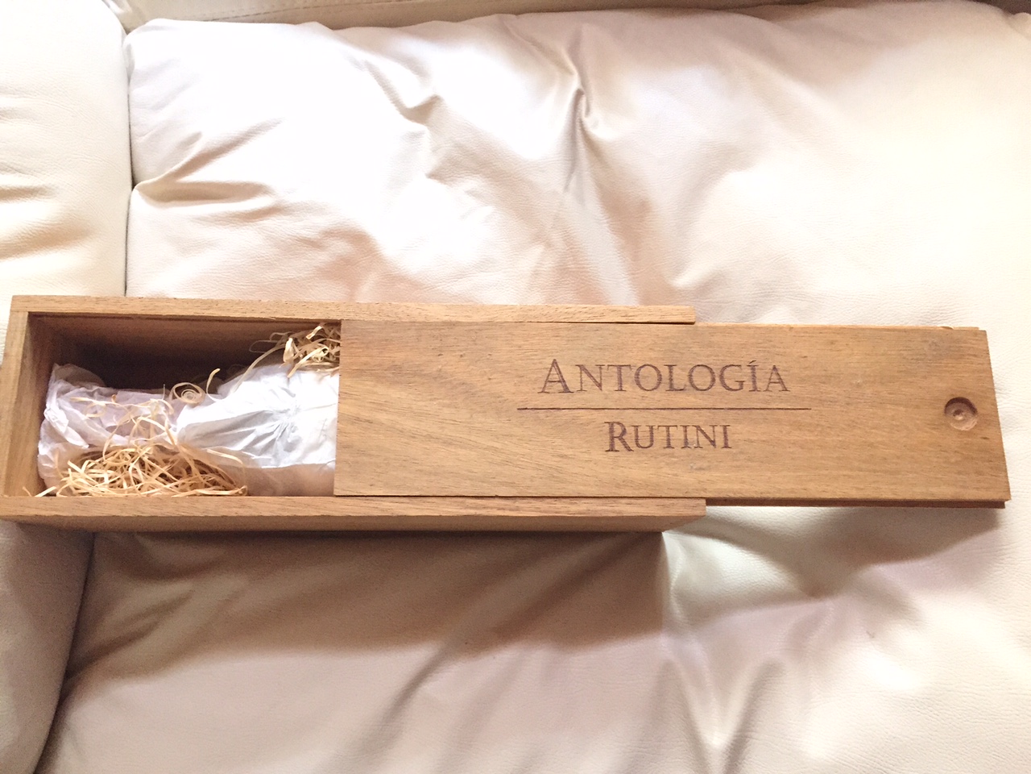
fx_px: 864
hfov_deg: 61.7
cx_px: 516
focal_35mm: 29
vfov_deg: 48.2
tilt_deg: -72.4
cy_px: 387
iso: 250
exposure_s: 1/15
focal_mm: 4.15
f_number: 2.2
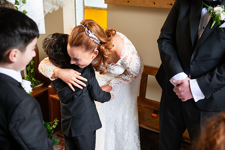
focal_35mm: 44
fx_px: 275
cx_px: 112
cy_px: 75
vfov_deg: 30.5
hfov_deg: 44.5
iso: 800
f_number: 3.5
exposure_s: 1/160
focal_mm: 44
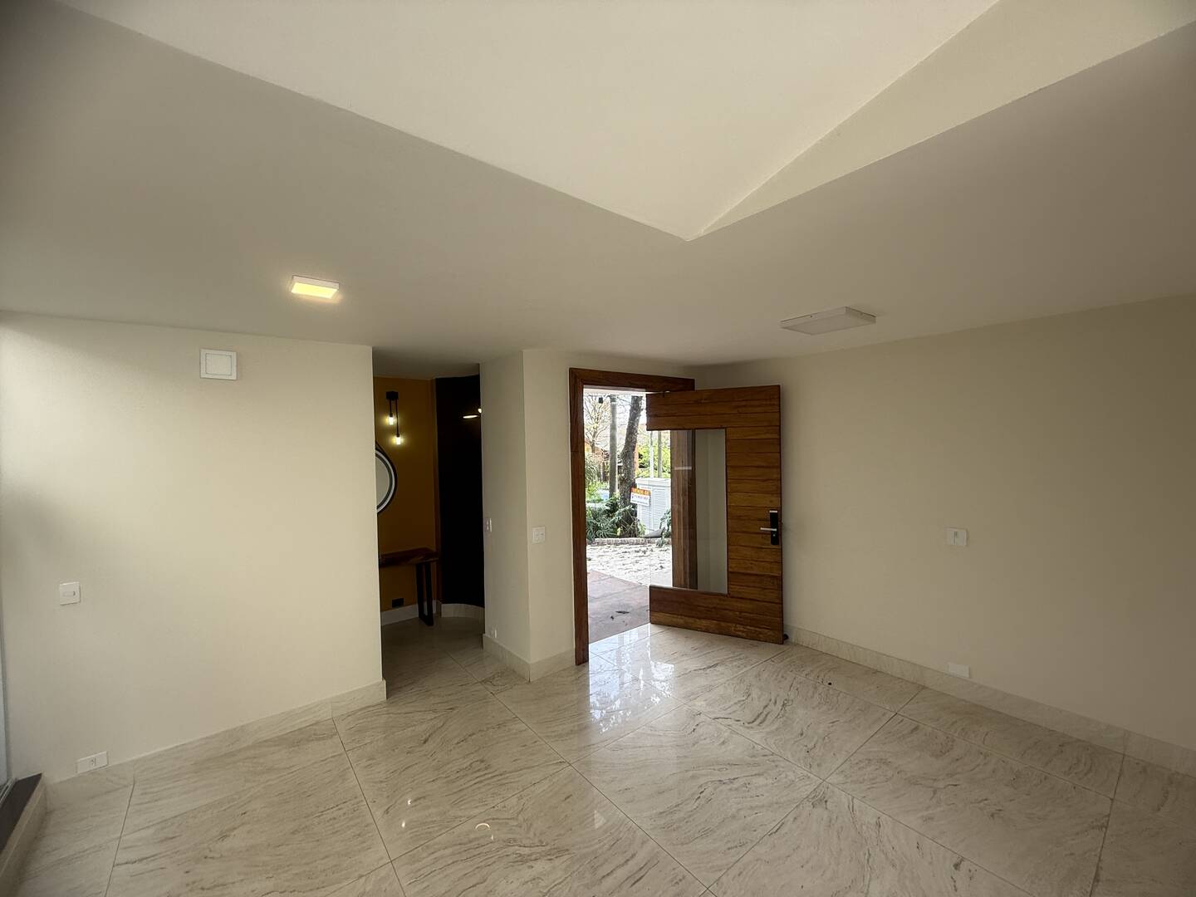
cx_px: 598
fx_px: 484
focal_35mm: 14
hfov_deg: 102.1
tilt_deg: +0.1
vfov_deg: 85.7
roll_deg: +0.9
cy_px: 448
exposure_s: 1/187
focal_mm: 2.22
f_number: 2.2
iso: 64
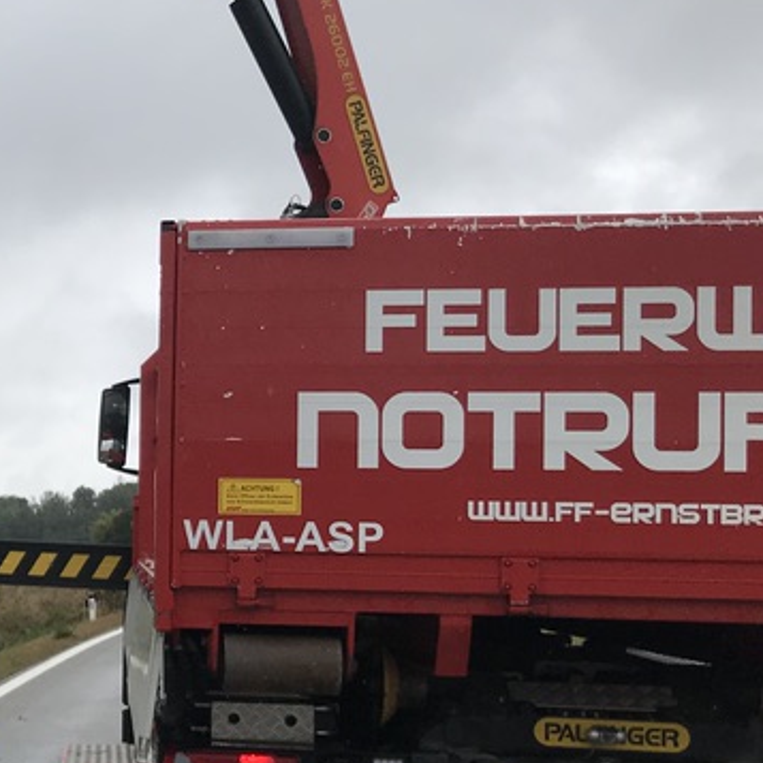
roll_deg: +2.3
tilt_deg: +0.4
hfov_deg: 21.6
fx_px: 1771
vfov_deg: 24.2
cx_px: -263
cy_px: 483
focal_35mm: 71
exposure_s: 1/1227
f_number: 1.8
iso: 20
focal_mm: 3.99
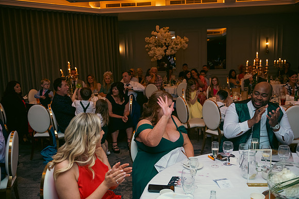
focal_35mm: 32
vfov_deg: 41.1
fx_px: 266
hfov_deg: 58.7
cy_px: 100
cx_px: 150
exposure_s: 1/160
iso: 800
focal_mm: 32
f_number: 3.5
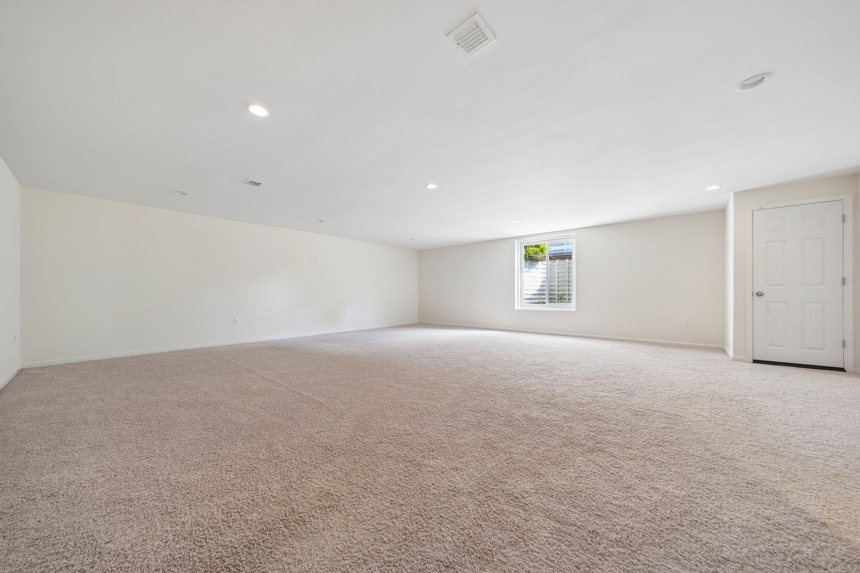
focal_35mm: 12
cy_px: 286
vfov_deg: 90.0
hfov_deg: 112.6
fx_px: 287
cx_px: 430
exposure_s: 1/10
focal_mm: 8
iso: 250
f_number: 4
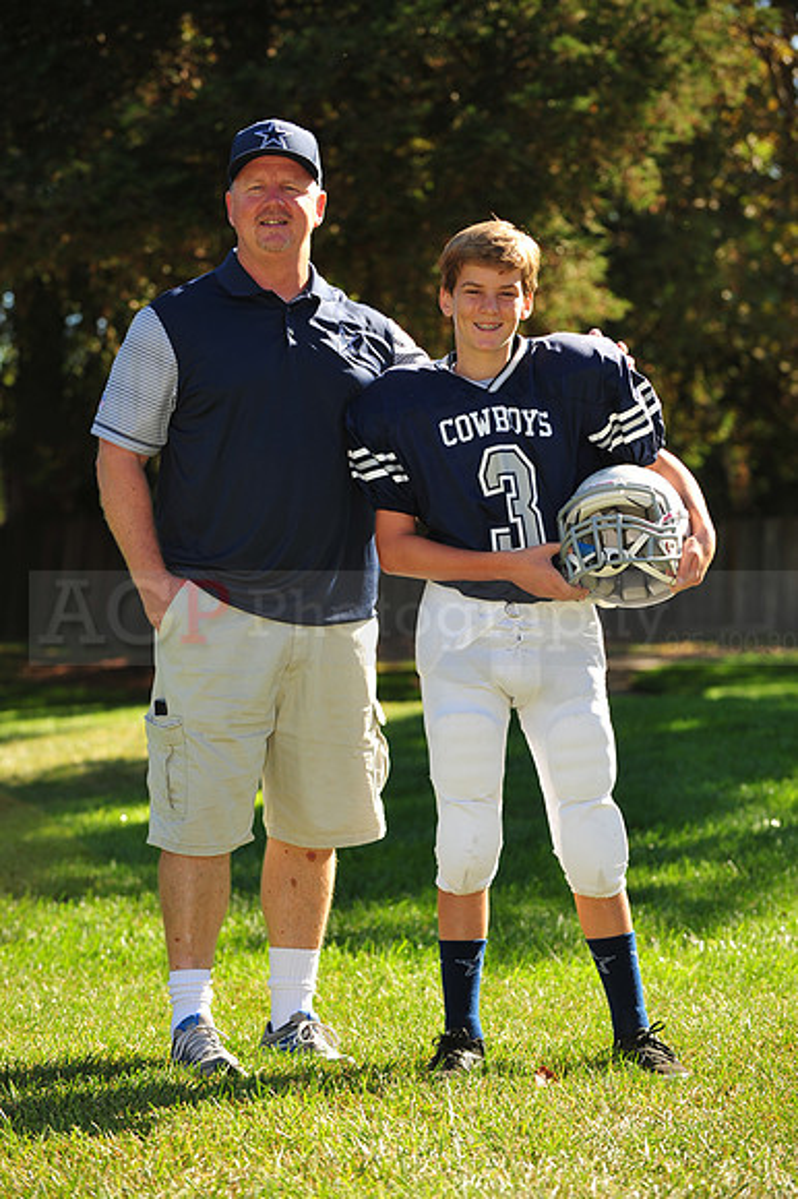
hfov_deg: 13.0
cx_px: 399
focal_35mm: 105
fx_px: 3495
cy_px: 600
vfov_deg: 19.5
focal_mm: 105
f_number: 4.5
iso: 200
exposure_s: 1/400
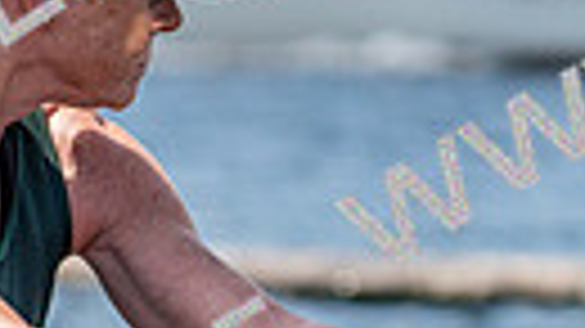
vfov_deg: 1.3
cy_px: 339
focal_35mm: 932
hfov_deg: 2.3
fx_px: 14451
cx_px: 9
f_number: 5.6
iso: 400
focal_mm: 200
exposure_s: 1/2000
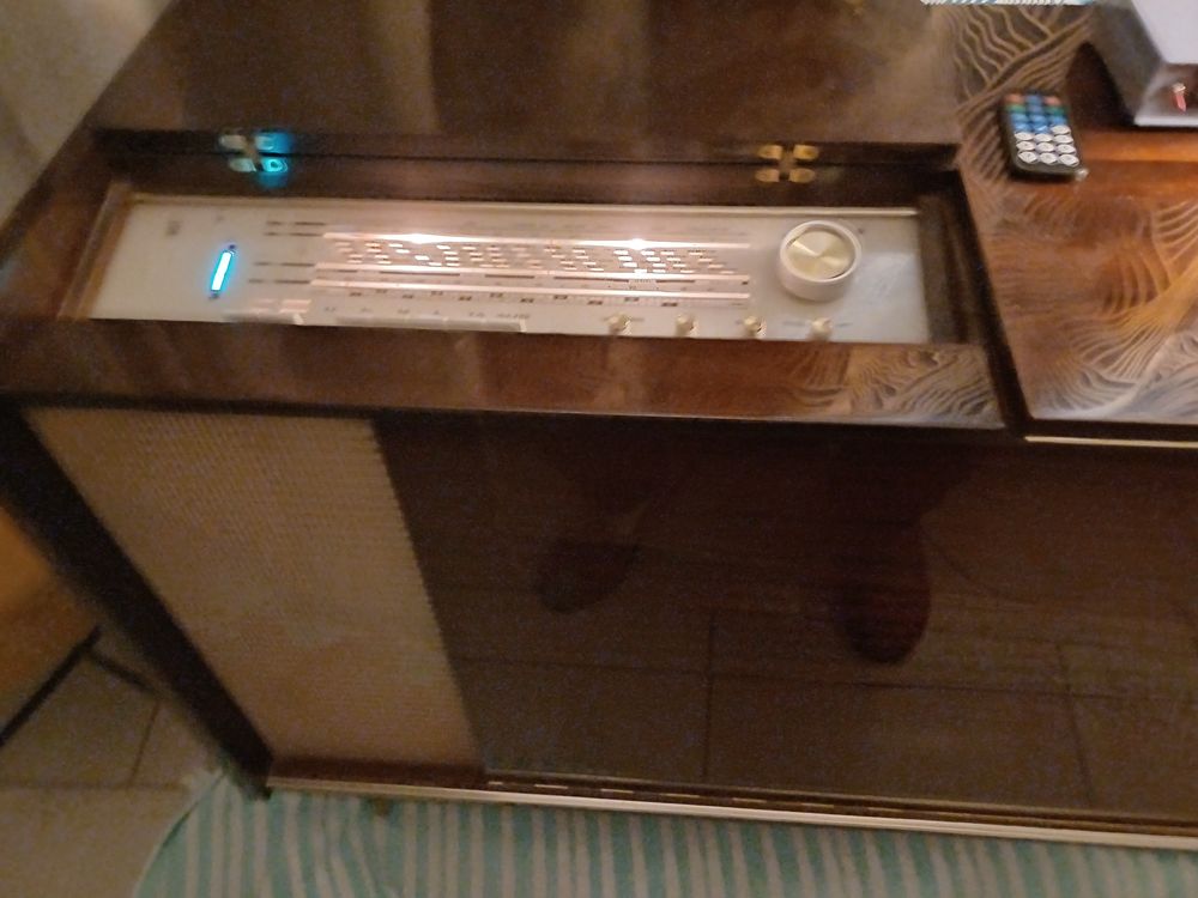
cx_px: 599
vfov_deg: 54.9
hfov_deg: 69.4
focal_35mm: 25
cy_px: 449
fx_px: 865
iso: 4000
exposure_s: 1/4
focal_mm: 4.65
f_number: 1.8
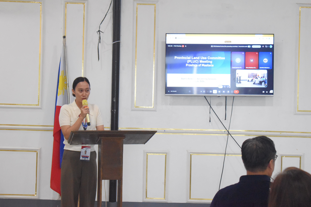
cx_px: 156
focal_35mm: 82
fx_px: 713
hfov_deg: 24.6
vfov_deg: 16.6
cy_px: 104
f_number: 5.6
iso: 6400
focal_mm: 55
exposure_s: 1/125
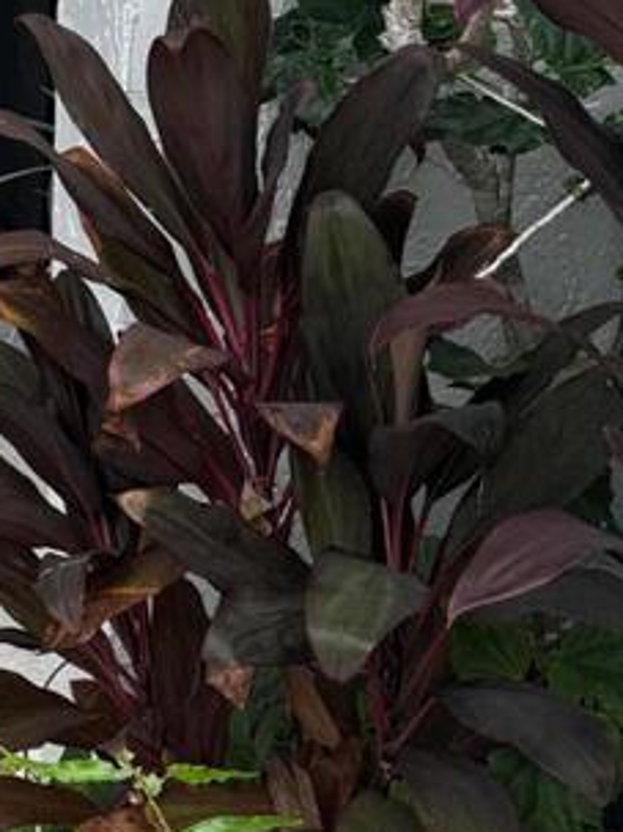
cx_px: -464
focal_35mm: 95
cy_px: -206
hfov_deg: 14.0
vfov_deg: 19.3
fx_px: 2281
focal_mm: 6.76
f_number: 1.78
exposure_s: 1/140
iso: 64
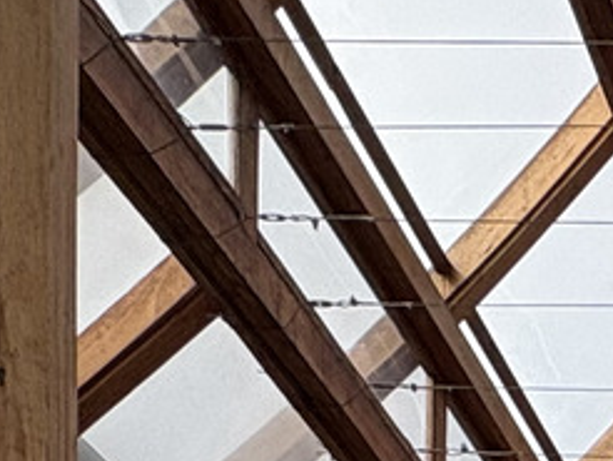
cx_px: 1116
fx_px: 1613
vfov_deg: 10.7
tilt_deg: +2.7
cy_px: 1403
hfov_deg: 17.4
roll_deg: +0.4
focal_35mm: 91
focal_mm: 2.22
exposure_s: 1/1048
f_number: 2.2
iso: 40
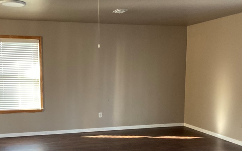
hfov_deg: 44.2
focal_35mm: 45
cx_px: 101
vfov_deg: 28.3
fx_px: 297
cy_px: 104
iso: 320
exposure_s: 1/47
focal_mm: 3
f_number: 1.8
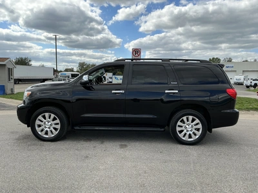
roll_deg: -0.5
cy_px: 96
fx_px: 209
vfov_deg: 49.7
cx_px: 129
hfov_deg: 63.4
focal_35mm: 28
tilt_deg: -1.3
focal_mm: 3
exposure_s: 1/1626
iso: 25
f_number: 1.8
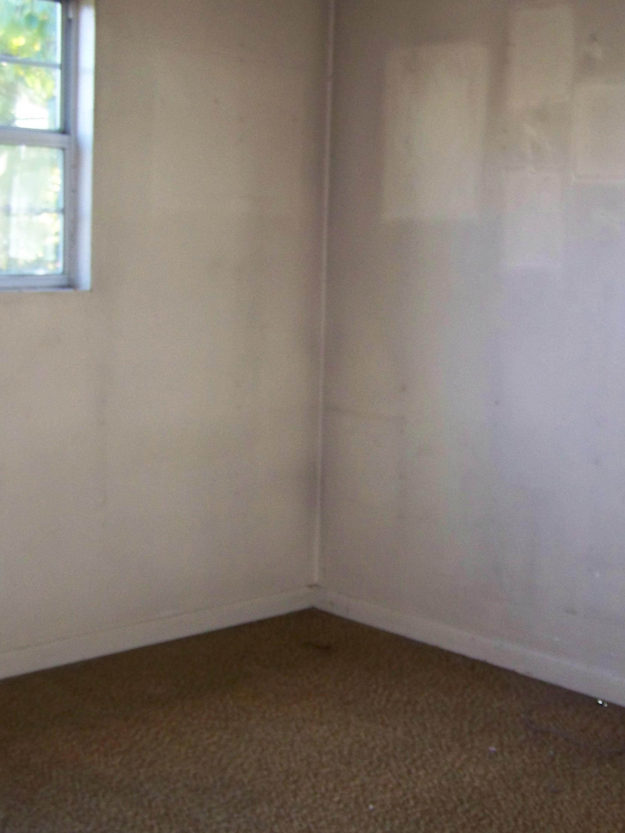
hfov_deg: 28.0
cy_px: 419
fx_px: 1252
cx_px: 380
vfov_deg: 36.8
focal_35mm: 52
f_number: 2.8
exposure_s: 1/30
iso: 200
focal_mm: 6.3
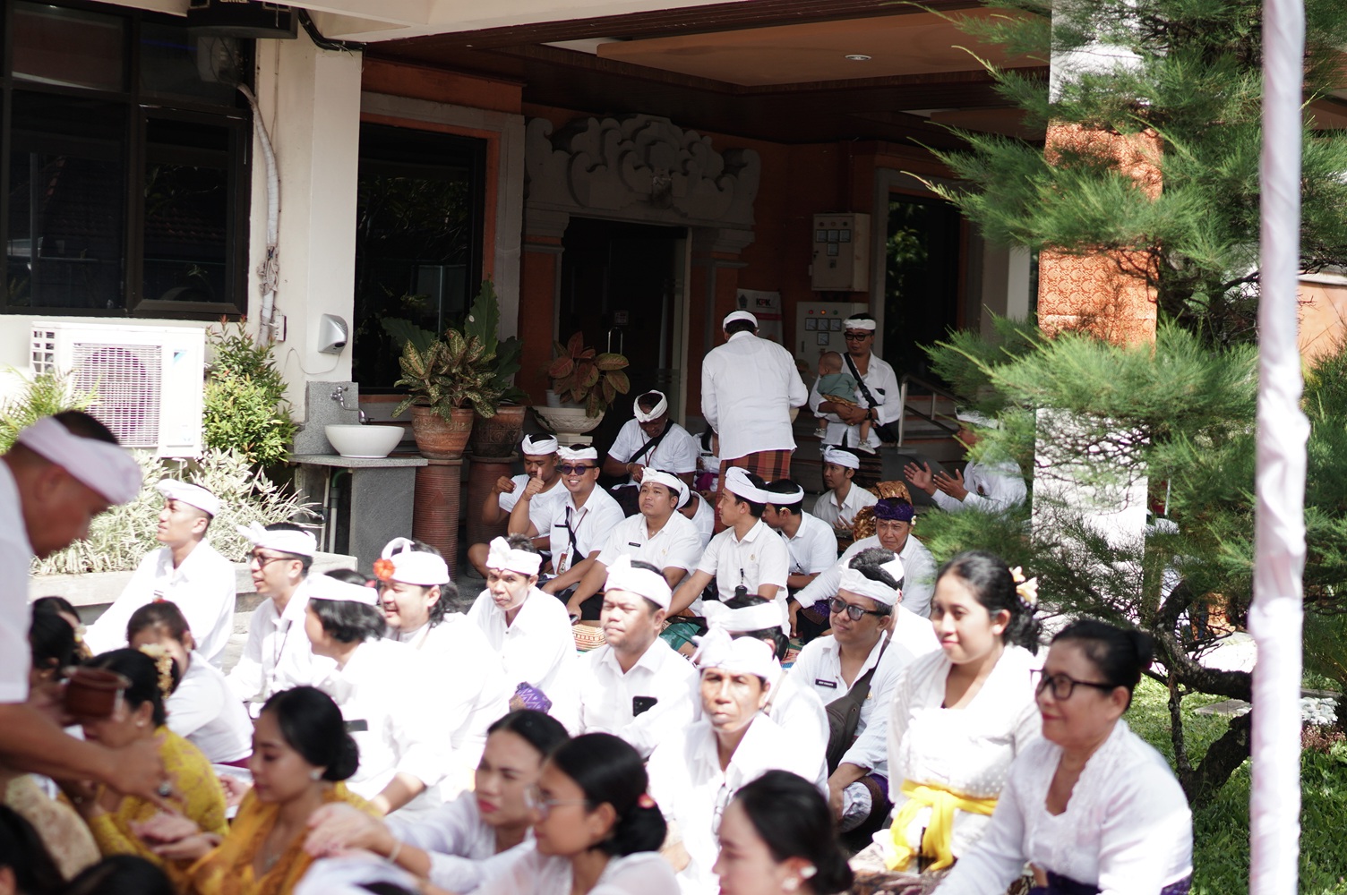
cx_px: 674
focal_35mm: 52
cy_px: 448
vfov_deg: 25.7
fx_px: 1963
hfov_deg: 37.9
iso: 100
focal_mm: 35
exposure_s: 1/2500
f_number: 1.4
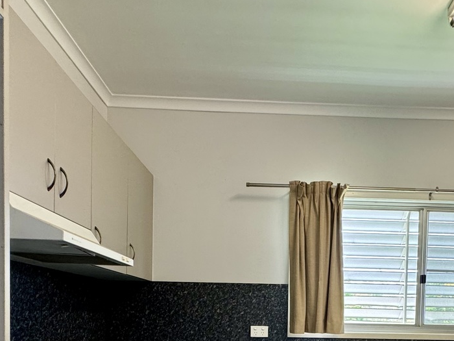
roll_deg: -0.1
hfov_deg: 59.2
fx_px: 393
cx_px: 283
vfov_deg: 41.5
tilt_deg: -3.0
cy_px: 331
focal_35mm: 30
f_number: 2.2
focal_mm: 2.22
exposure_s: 1/100
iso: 250
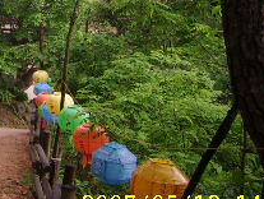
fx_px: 825
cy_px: -64
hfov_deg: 17.2
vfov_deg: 13.2
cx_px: -66
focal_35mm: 108
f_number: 2.8
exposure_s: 1/162
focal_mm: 5.95
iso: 100
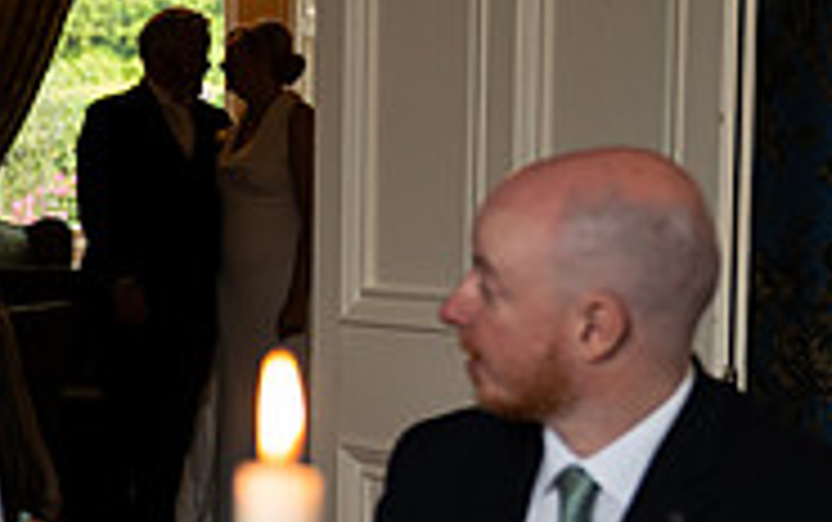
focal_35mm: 131
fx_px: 2973
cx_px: -387
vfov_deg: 9.8
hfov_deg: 14.9
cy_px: 727
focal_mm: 41
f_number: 2.8
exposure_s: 1/160
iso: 640
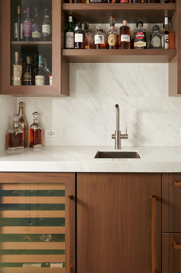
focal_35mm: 29
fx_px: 219
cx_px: 119
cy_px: 115
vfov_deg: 63.4
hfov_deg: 44.3
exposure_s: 1/200
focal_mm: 20
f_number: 8
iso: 200
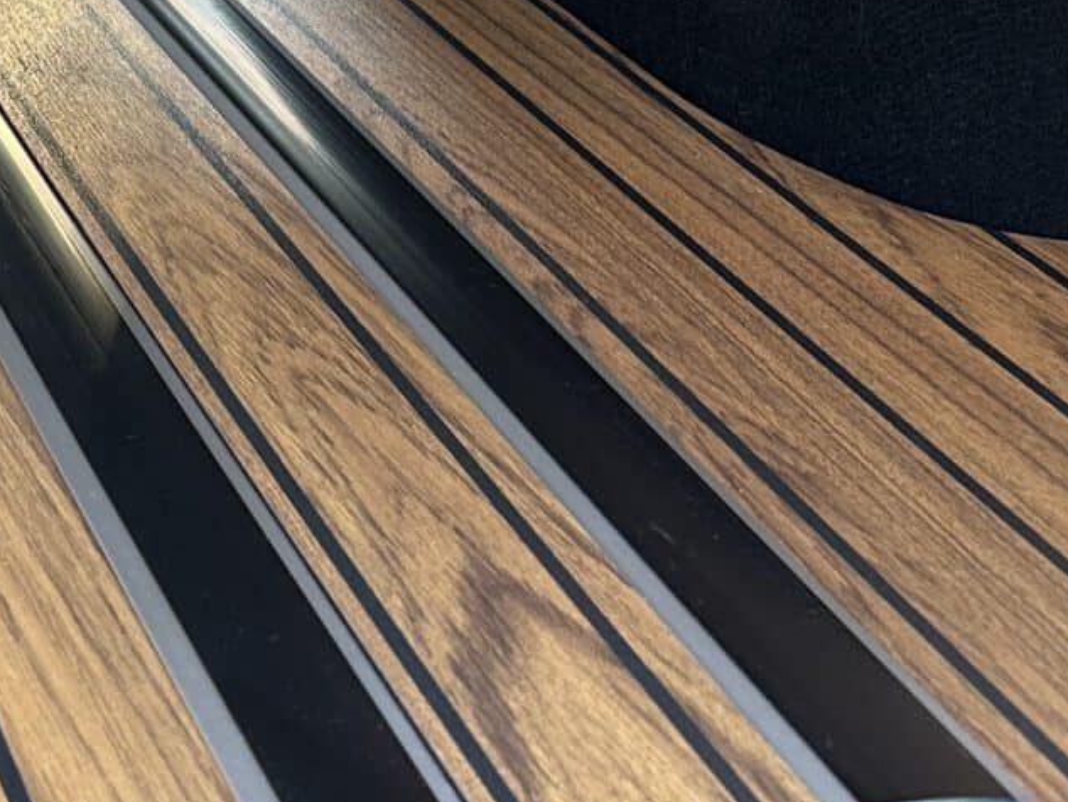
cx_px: -705
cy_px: -132
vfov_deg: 14.8
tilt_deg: -15.9
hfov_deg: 17.4
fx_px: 2993
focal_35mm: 97
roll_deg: +0.9
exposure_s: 1/121
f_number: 1.78
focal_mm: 6.86
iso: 125
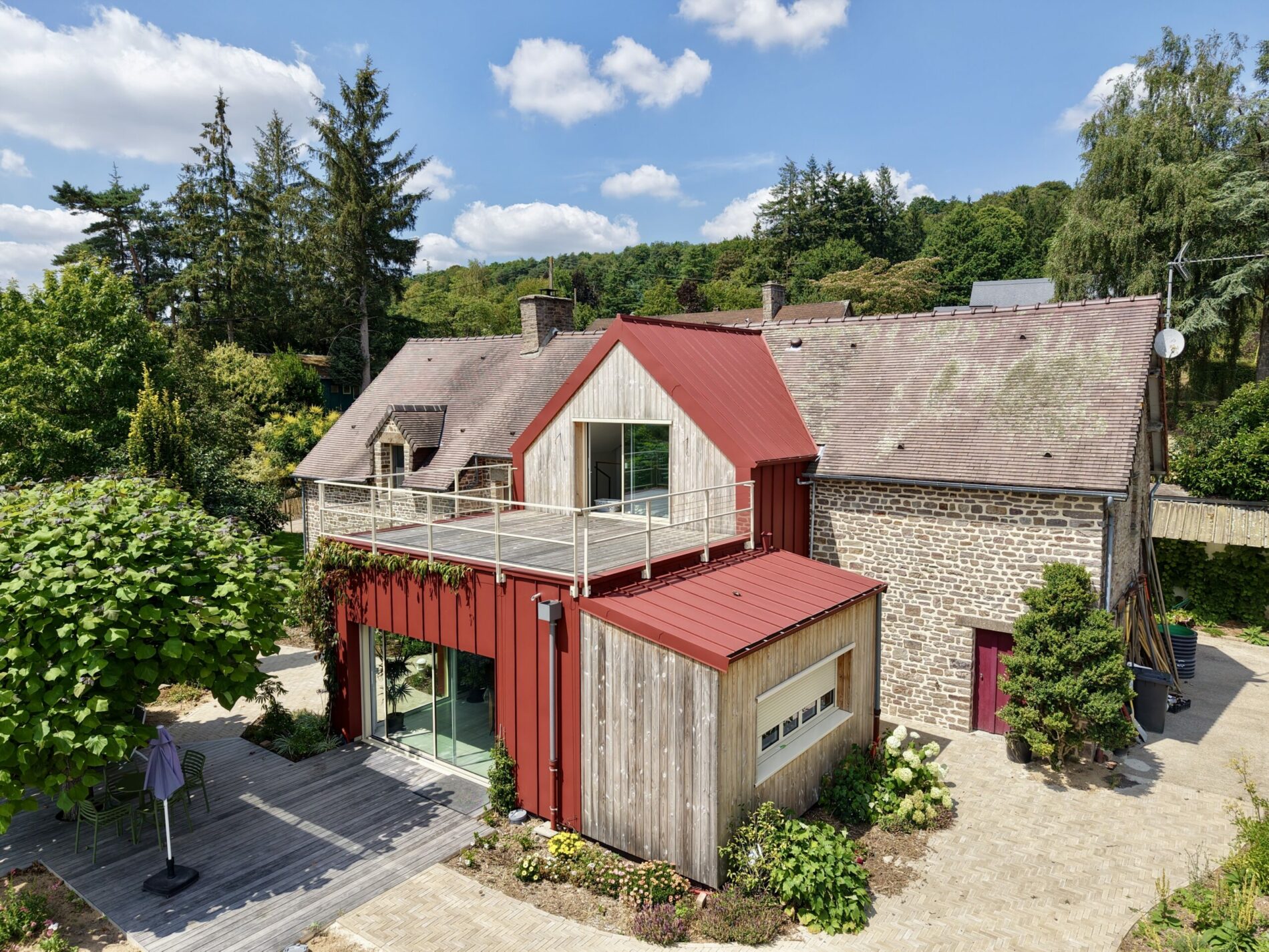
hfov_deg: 71.6
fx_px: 880
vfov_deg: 56.8
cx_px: 634
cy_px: 476
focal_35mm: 24
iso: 160
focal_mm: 8.67
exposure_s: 1/3200
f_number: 1.8
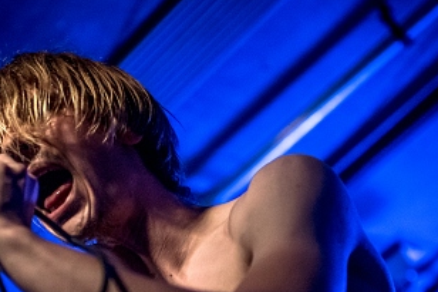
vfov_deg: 16.4
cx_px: 191
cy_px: 261
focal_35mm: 82
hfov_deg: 24.8
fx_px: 997
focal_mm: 35
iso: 3200
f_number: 1.4
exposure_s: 1/100
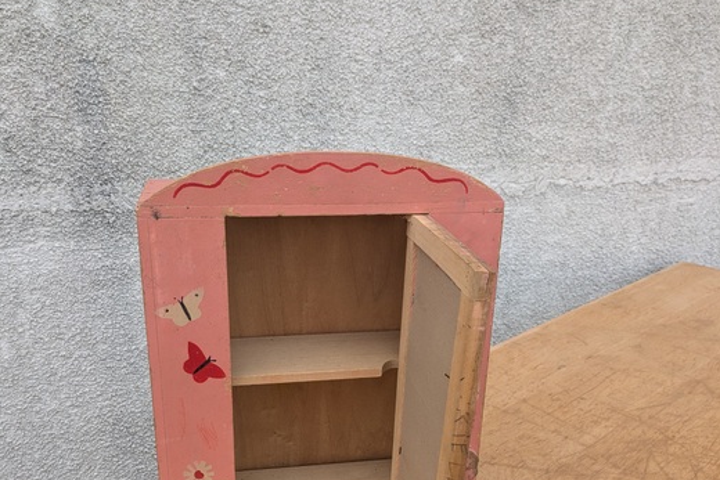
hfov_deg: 54.4
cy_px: 338
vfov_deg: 37.3
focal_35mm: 35
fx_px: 700
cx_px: 361
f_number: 1.89
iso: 63
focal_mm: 5.43
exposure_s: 1/292
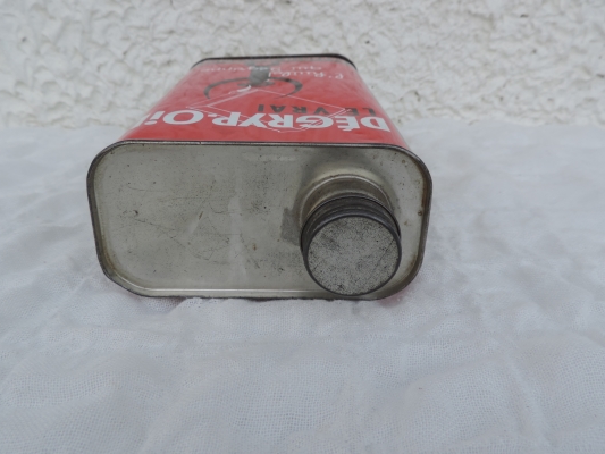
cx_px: 287
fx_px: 472
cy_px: 205
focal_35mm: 27
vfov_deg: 51.3
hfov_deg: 65.3
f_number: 3
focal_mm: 4.3
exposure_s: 1/80
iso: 80
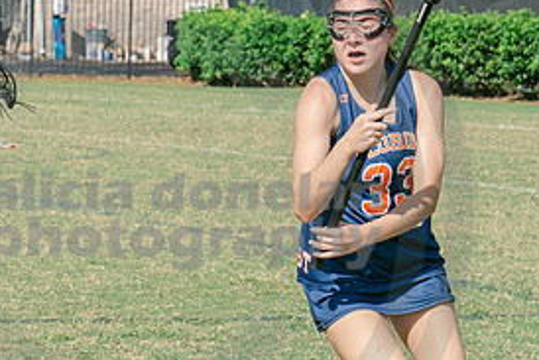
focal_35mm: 259
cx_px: 382
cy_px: 79
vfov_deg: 5.3
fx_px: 3880
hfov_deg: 7.9
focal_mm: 70
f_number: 5.6
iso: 250
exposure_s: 1/1000
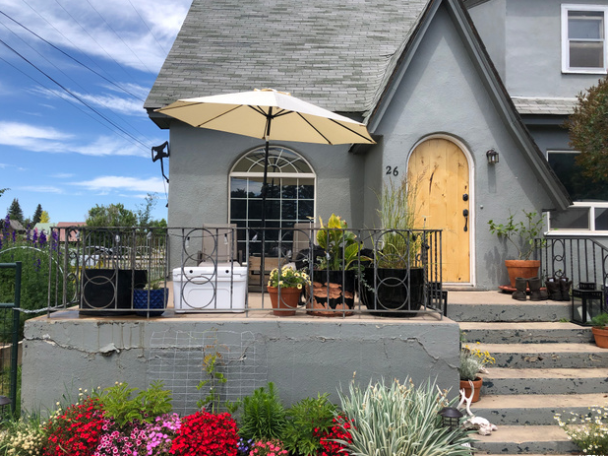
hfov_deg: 61.7
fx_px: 509
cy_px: 226
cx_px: 296
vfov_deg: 48.2
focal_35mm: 29
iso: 20
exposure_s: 1/1333
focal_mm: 3.99
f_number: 1.8
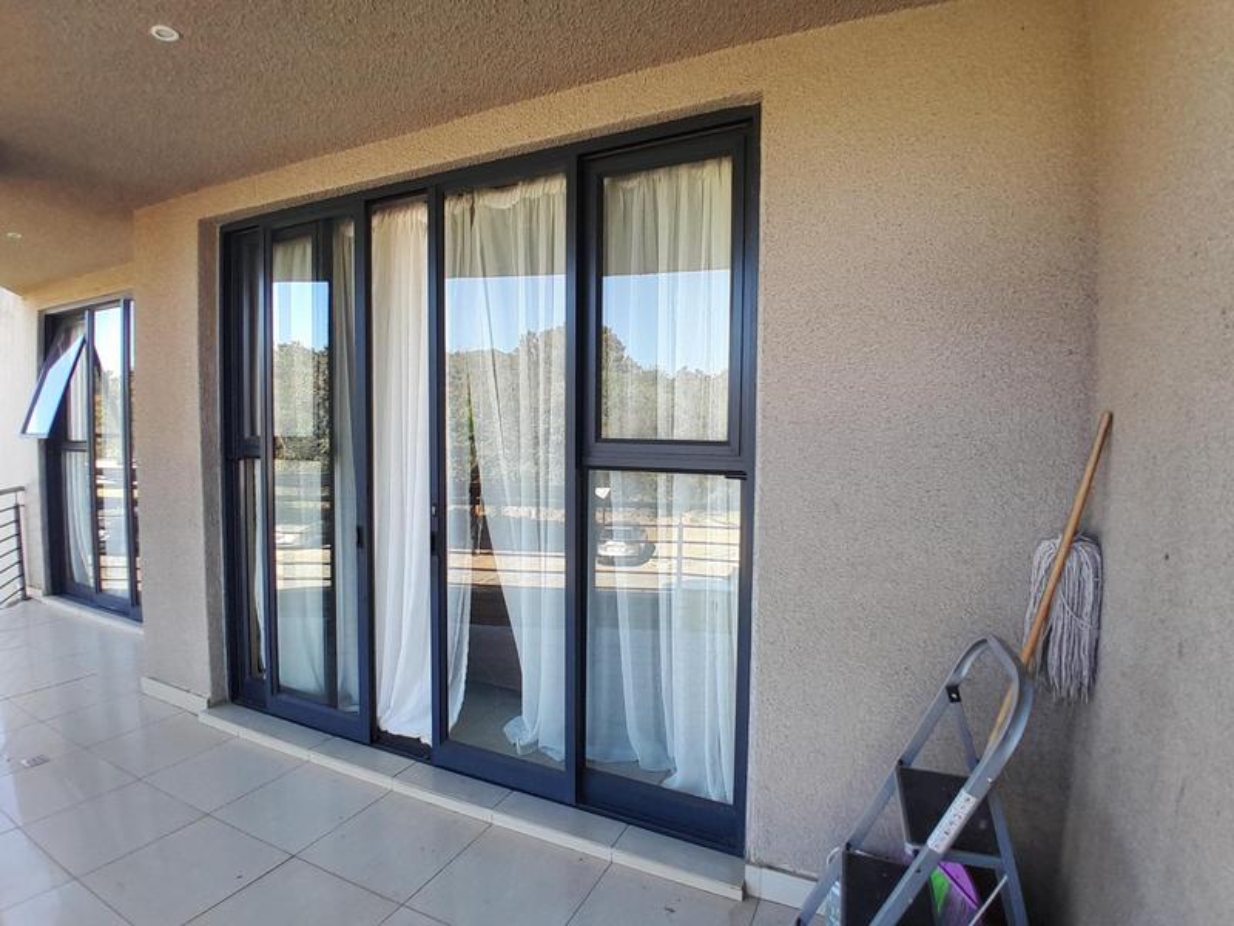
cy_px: 463
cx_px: 617
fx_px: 606
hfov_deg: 91.0
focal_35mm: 17
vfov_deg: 74.7
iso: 50
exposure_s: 1/100
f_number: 2.2
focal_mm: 1.46
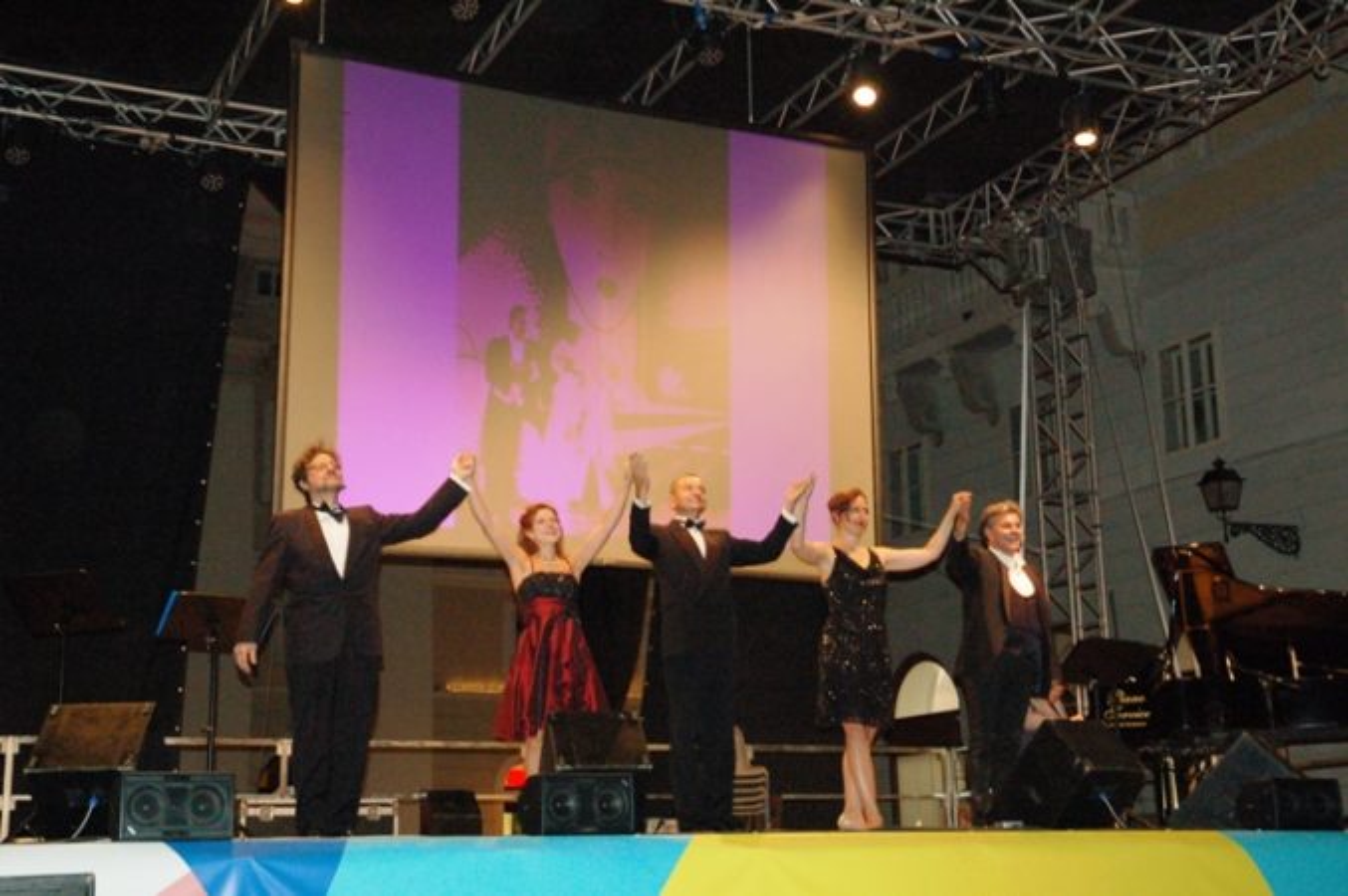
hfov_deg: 38.9
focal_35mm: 51
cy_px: 448
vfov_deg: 26.4
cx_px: 674
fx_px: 1908
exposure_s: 1/60
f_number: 5
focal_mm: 34
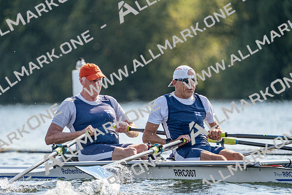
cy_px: 98
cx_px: 146
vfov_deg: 2.6
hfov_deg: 3.9
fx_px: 4251
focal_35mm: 524
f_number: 6.3
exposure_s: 1/1600
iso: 400
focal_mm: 524
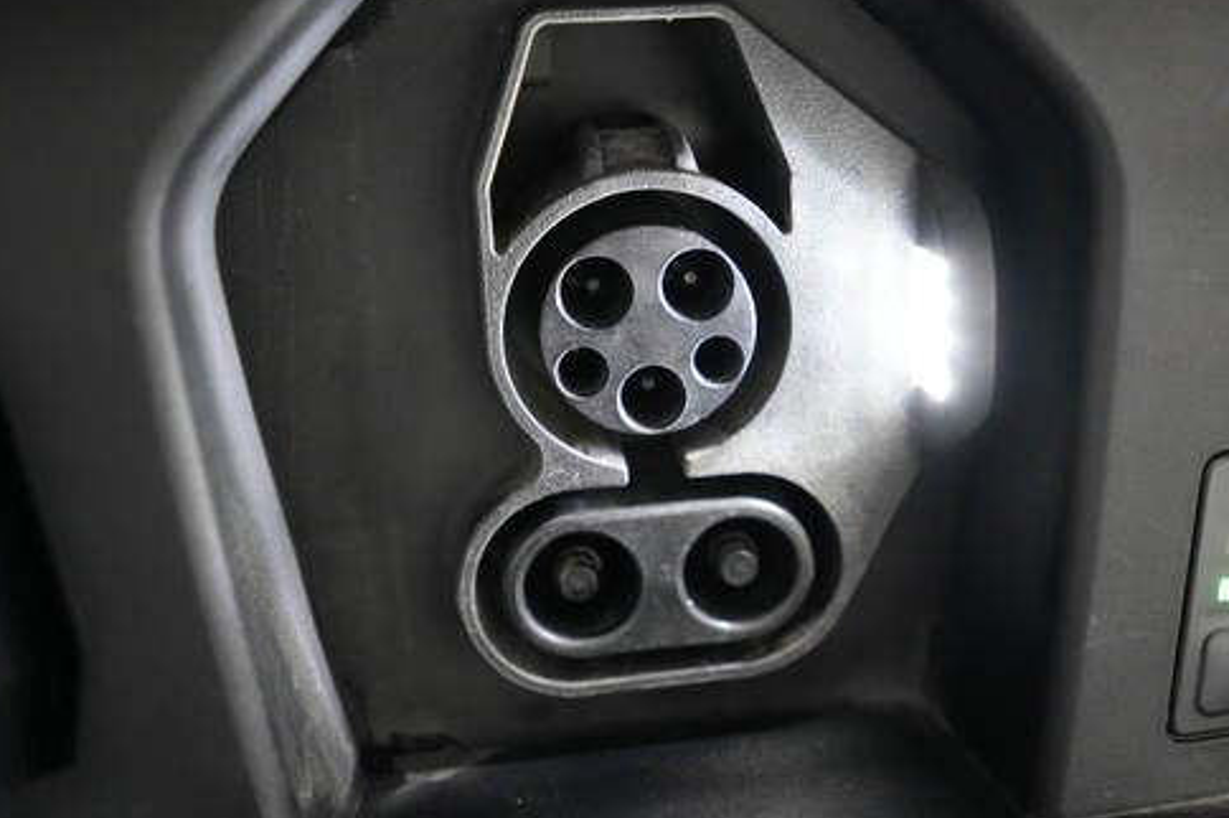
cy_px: 363
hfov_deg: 51.7
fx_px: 1262
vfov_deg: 35.9
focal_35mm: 37
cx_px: 701
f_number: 2.8
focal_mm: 28
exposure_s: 1/160
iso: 6400
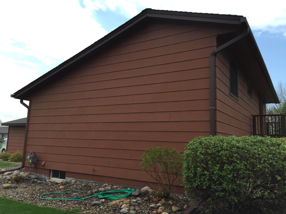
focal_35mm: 29
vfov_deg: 48.2
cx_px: 143
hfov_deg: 61.7
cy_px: 107
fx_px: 240
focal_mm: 4.15
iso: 32
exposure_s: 1/1014
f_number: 2.2
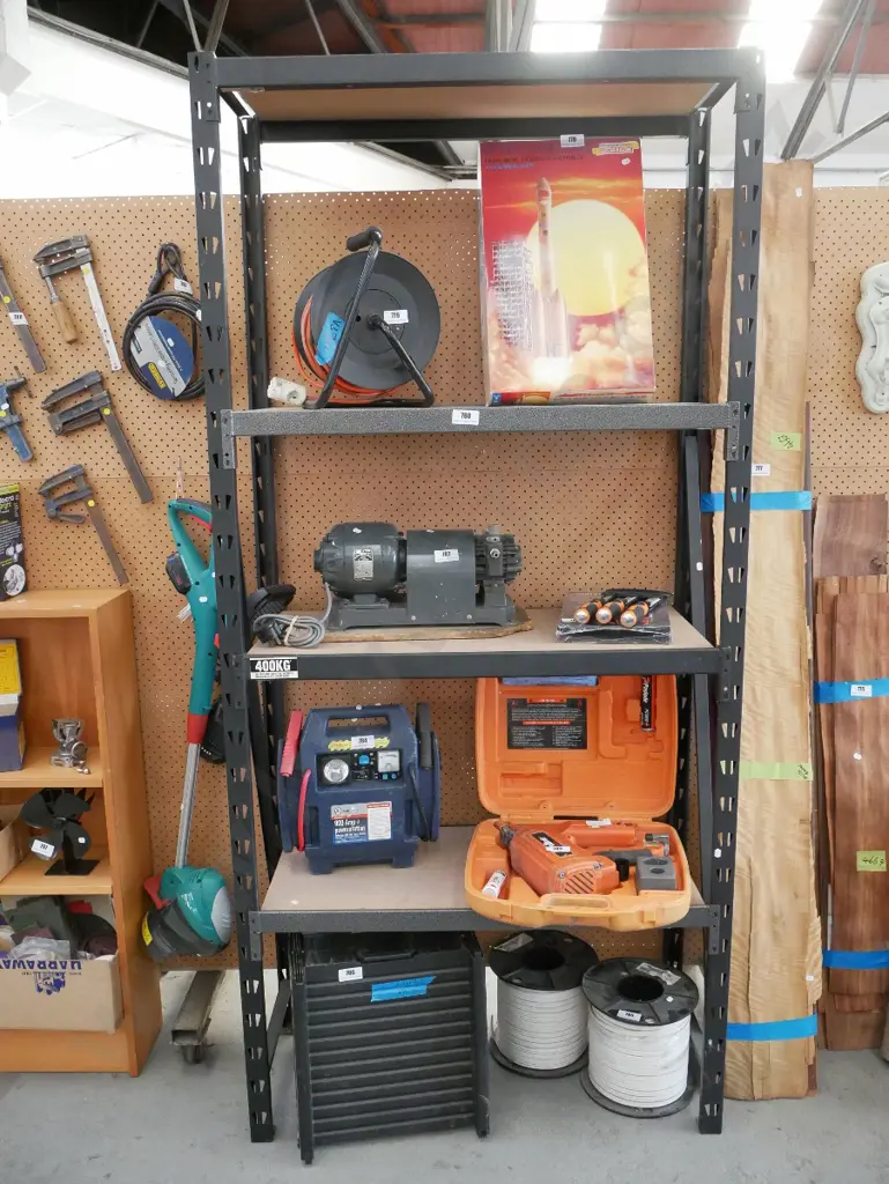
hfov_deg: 46.8
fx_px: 1026
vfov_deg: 59.9
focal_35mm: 30
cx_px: 444
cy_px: 592
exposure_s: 1/60
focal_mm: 15
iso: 3200
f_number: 5.6
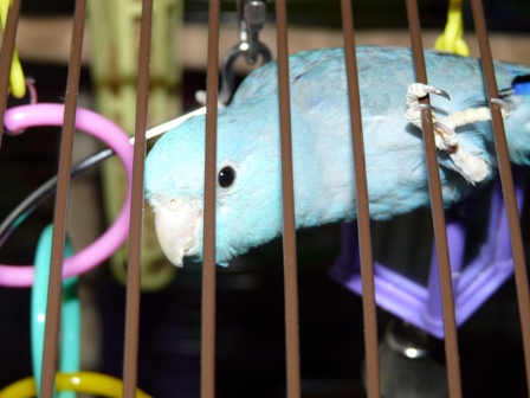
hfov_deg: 20.9
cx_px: 265
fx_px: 1439
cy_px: 199
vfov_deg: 15.7
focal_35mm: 94
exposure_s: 1/1000
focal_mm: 15.4
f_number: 3.6
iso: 100
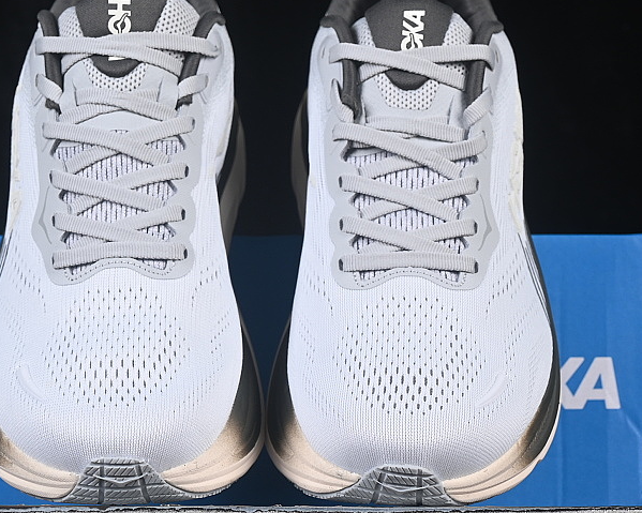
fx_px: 2413
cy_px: 267
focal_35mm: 127
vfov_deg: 12.1
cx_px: 264
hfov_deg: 15.1
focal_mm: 50
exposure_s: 1/80
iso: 160
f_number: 8
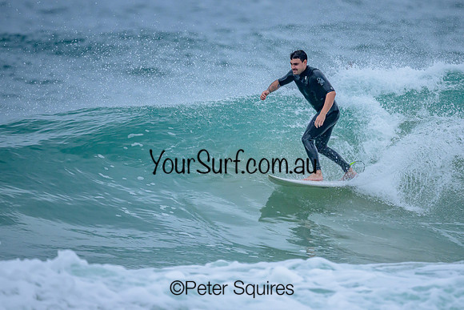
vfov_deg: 1.5
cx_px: 269
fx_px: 12009
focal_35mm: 932
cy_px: 145
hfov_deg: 2.2
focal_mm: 800
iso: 1600
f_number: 6.3
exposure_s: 1/3200
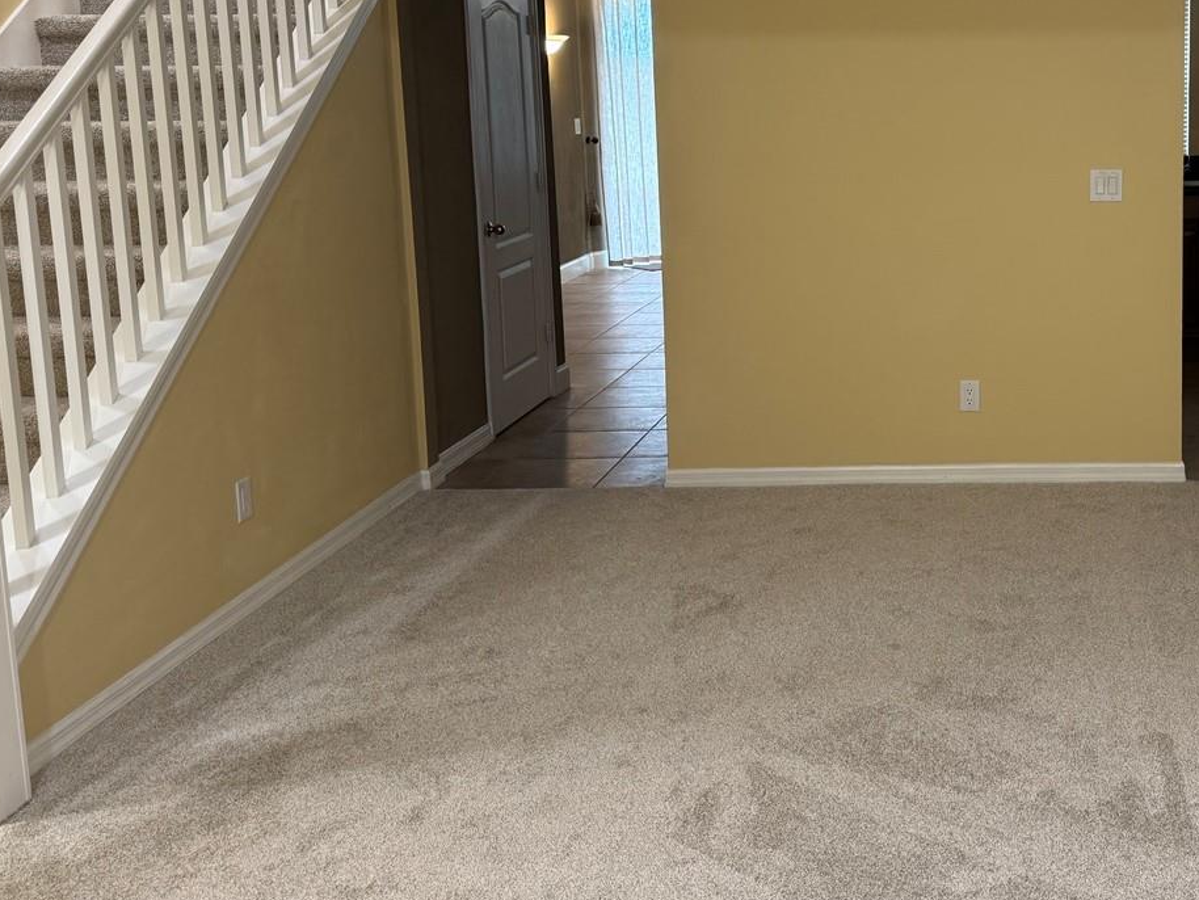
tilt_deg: -8.5
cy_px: 257
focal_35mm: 42
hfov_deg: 42.3
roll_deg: +0.0
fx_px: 1455
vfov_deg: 33.9
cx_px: 996
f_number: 1.78
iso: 160
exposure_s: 1/60
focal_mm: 6.76
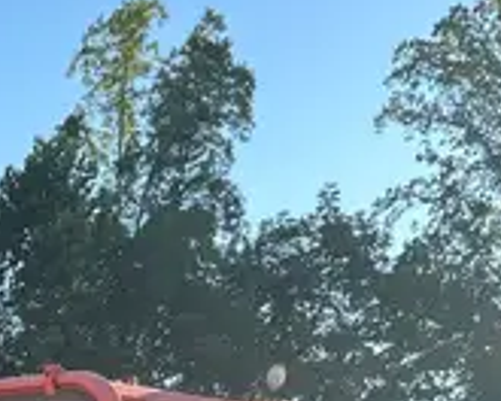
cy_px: 718
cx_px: -149
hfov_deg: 16.1
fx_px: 1676
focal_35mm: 113
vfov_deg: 12.5
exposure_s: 1/1112
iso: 50
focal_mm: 5.7
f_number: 1.5
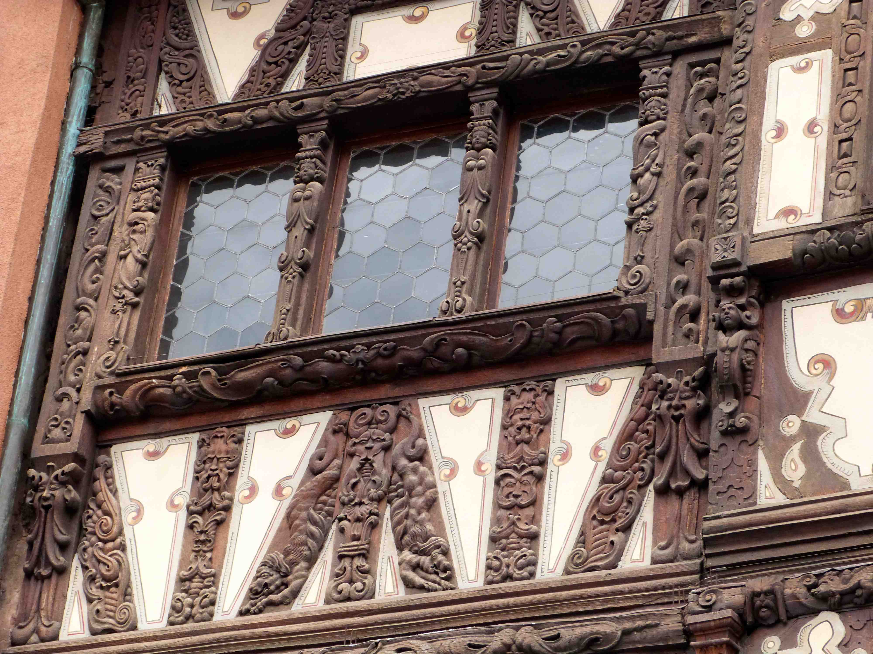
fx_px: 3026
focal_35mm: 120
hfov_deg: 16.4
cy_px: 327
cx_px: 436
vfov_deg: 12.3
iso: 250
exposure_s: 1/250
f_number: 4
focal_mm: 21.6
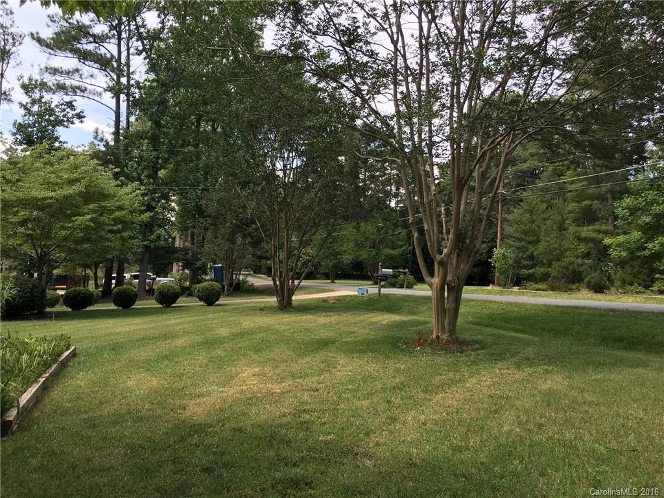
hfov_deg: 61.7
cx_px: 332
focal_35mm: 29
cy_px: 249
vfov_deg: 48.2
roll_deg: -2.1
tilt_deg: +2.6
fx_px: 556
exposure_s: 1/422
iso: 25
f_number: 2.2
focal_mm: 4.15
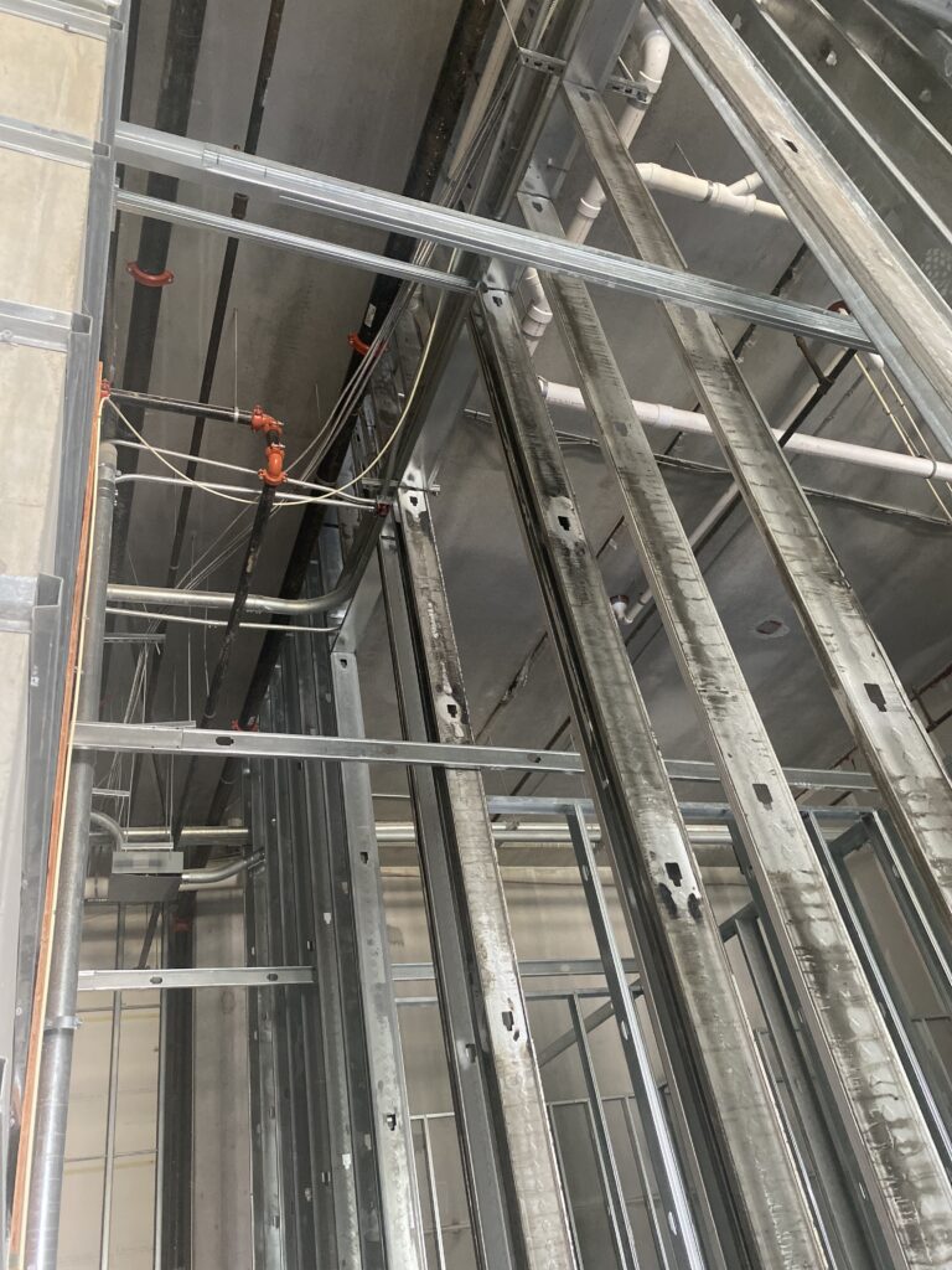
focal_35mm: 26
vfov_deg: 67.3
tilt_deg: +37.0
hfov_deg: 53.1
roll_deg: +10.4
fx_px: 953
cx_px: 476
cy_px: 635
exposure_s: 1/40
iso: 500
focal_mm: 4.25
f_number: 1.8
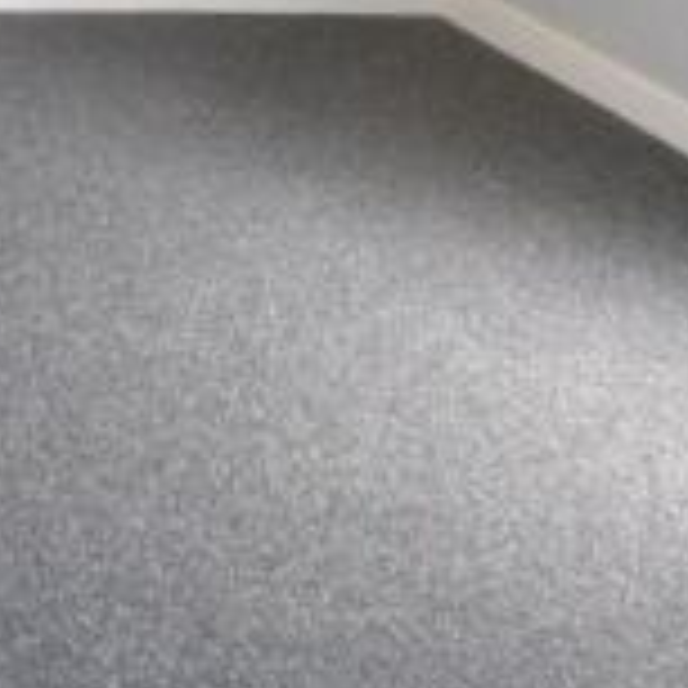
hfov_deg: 21.2
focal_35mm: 81
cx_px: 160
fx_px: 1821
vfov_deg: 21.2
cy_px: 182
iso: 800
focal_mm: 4.3
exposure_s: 1/60
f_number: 3.3
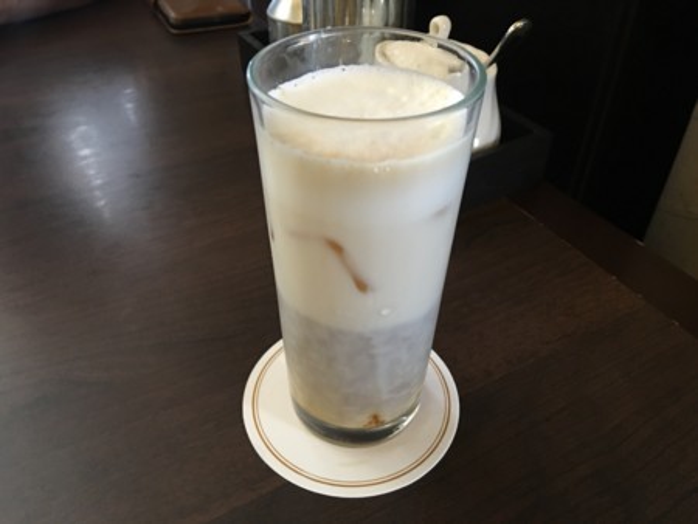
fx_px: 585
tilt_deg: -39.5
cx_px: 349
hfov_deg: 61.6
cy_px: 262
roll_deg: -0.3
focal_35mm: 29
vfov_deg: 48.3
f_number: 2.2
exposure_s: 1/4
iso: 50
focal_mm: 4.15
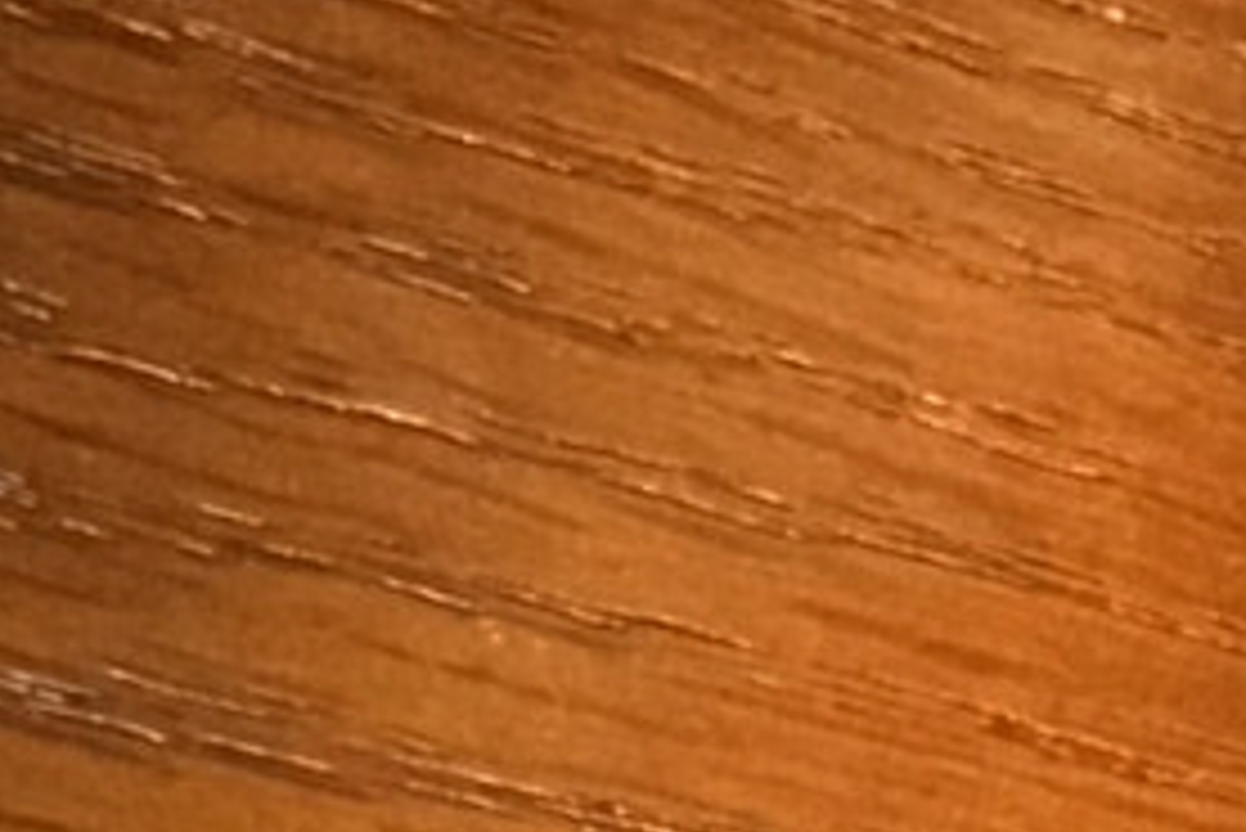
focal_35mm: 238
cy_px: 360
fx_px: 8241
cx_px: 3054
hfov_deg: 8.0
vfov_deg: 5.8
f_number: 2.4
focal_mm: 3.3
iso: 250
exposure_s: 1/33
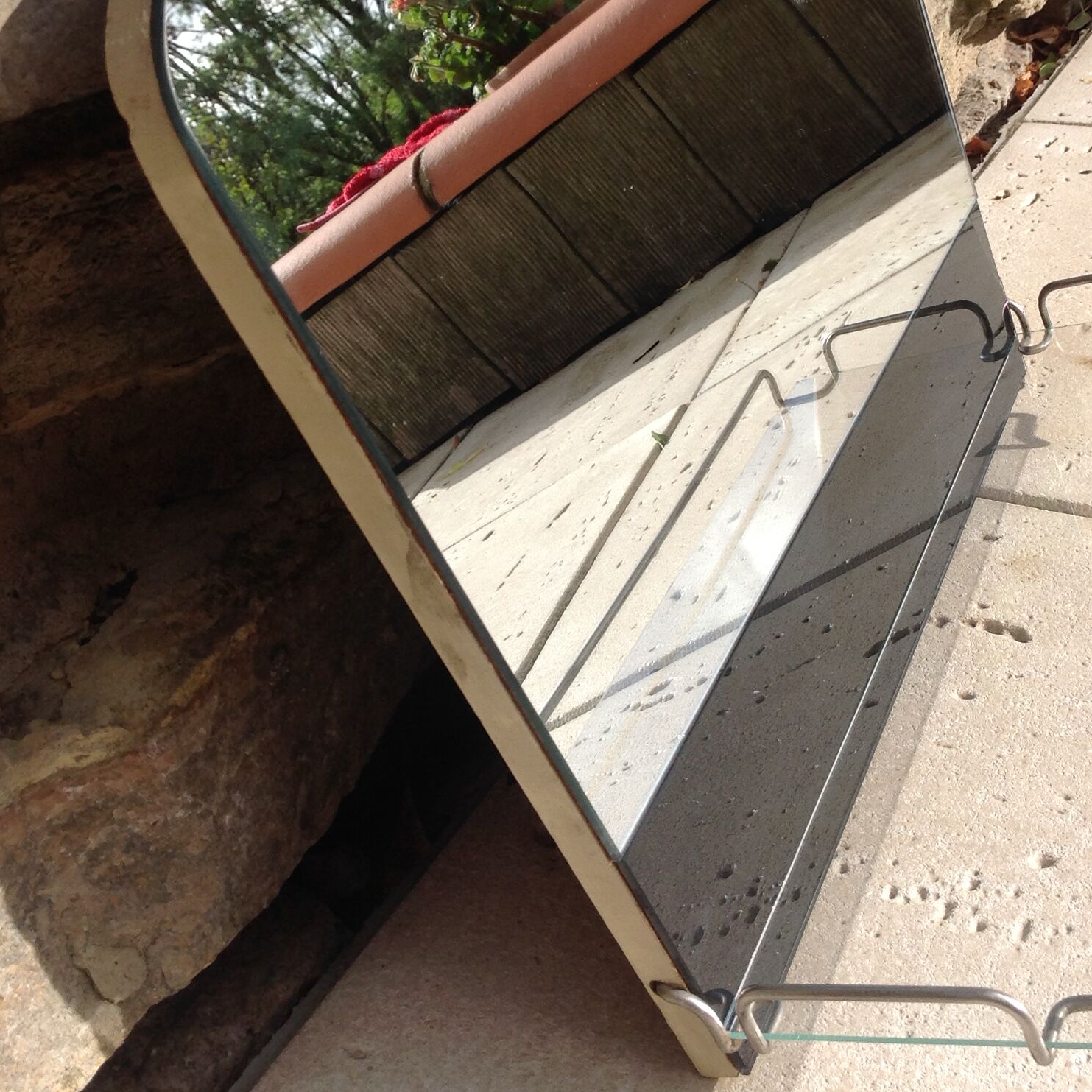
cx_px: 618
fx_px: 1927
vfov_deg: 31.5
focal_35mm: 54
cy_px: 398
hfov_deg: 31.6
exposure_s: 1/975
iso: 50
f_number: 2.4
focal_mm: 4.28
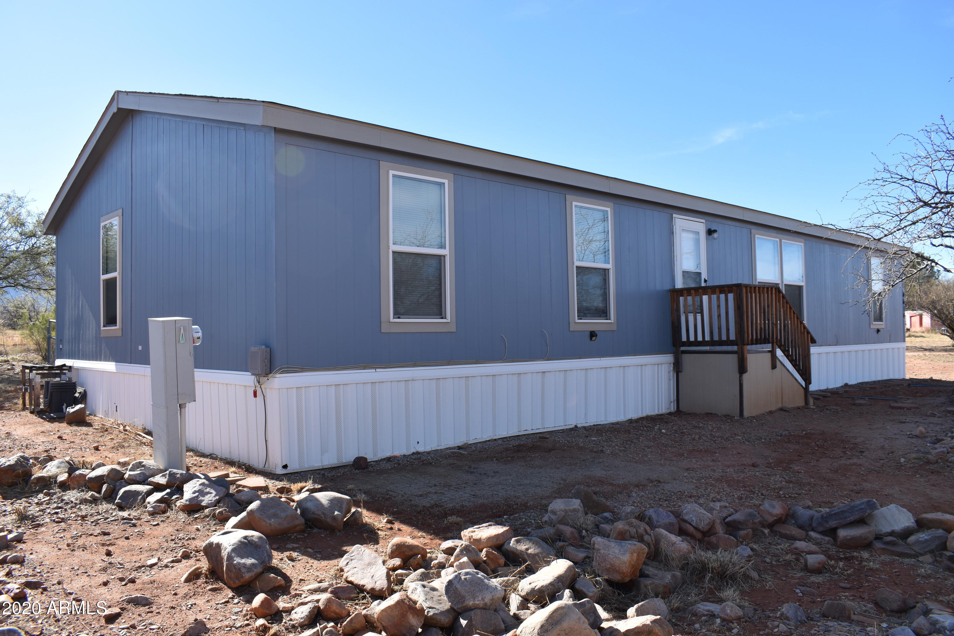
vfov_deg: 47.9
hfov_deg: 67.4
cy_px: 318
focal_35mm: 27
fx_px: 715
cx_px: 477
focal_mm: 18
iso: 160
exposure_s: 1/250
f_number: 8
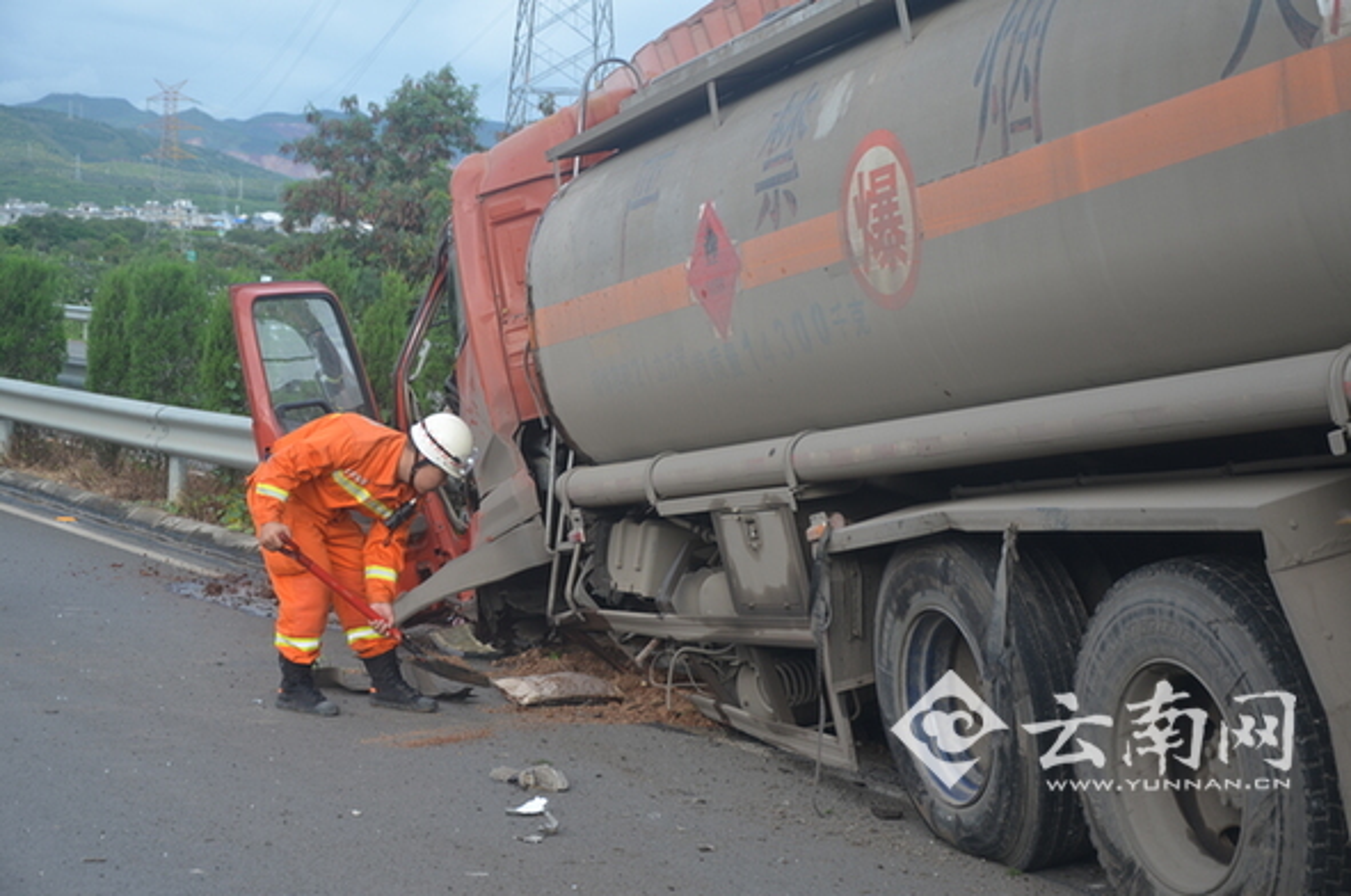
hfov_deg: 28.1
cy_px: 448
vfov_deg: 18.9
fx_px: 2698
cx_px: 676
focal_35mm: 72
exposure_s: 1/125
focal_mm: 48
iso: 220
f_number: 5.6
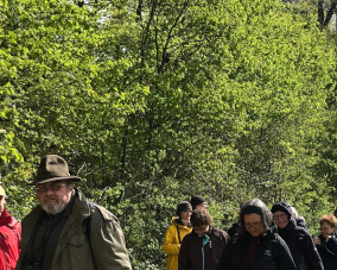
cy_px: 233
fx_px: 818
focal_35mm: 82
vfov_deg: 18.5
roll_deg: +0.9
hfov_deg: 23.0
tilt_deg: +1.6
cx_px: 268
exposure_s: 1/1548
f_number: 1.8
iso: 20
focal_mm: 3.99
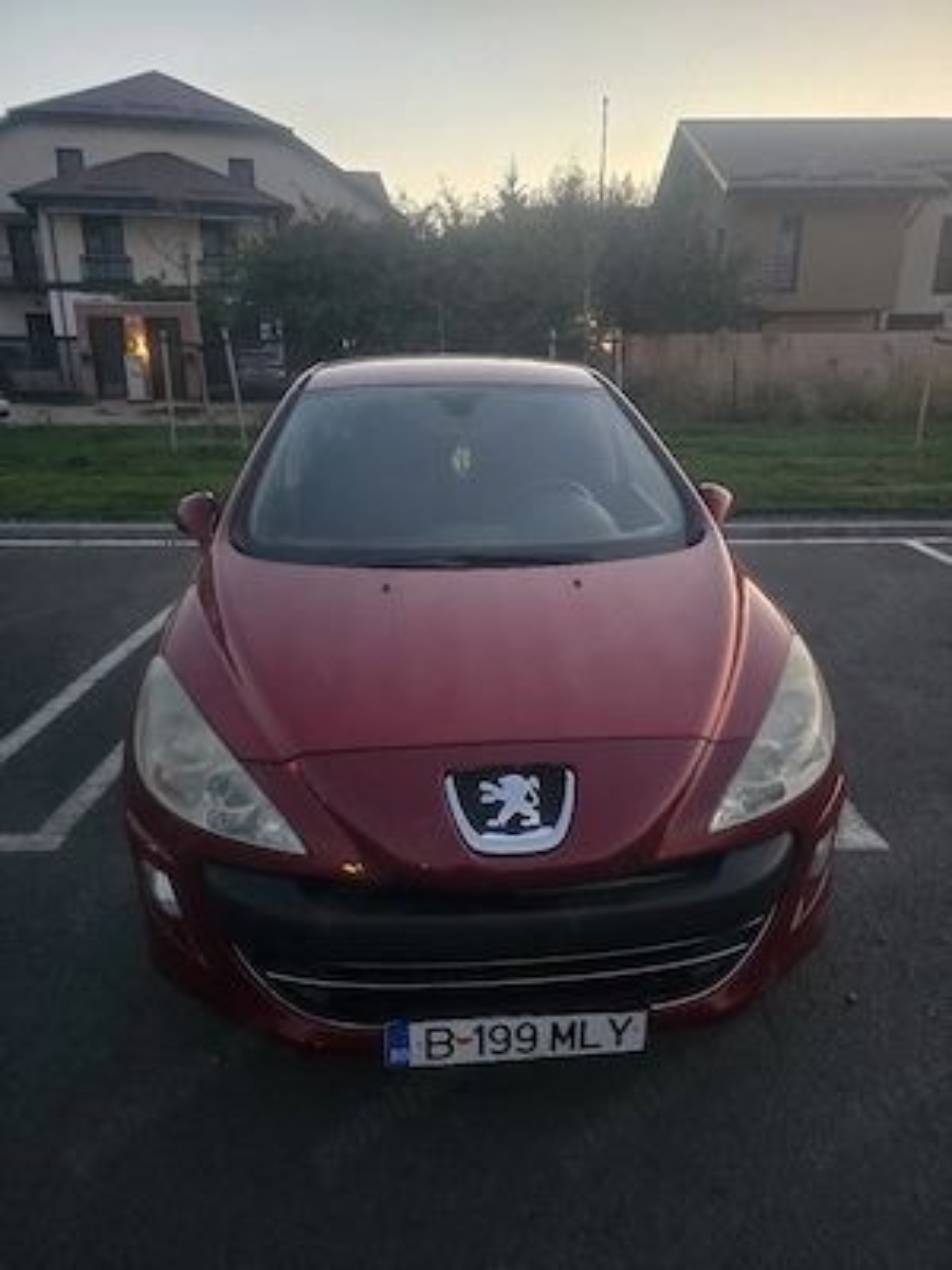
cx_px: 476
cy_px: 635
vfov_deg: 73.9
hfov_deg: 58.9
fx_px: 843
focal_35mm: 23
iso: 1600
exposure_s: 1/101
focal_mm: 6.3
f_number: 1.7
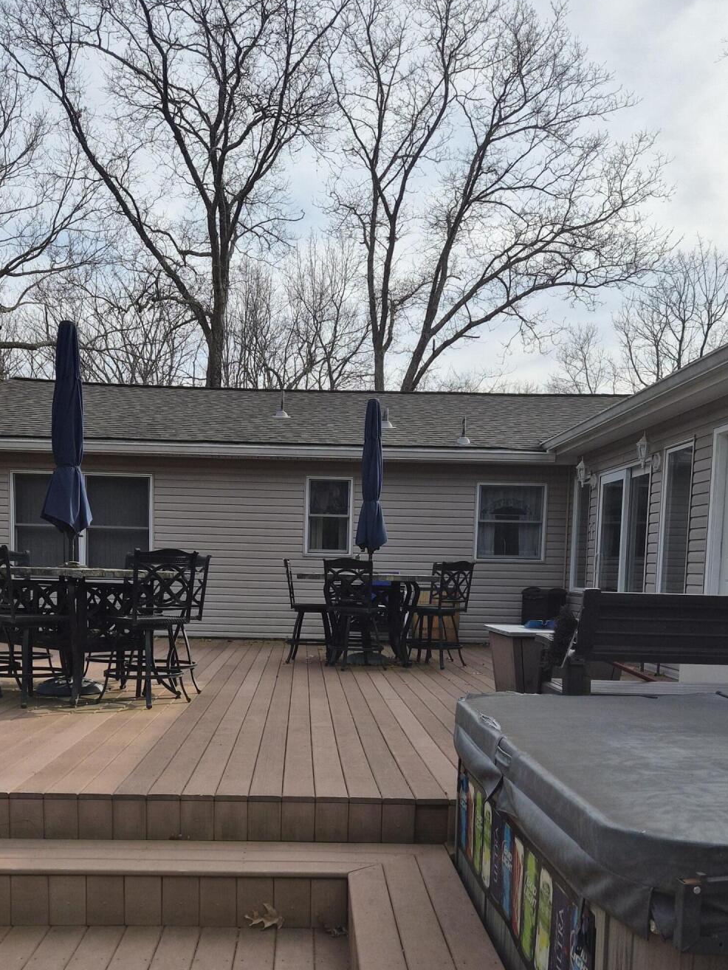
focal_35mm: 35
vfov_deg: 51.2
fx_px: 981
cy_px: 681
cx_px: 304
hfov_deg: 40.6
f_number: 1.8
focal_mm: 5.4
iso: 80
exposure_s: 1/5072
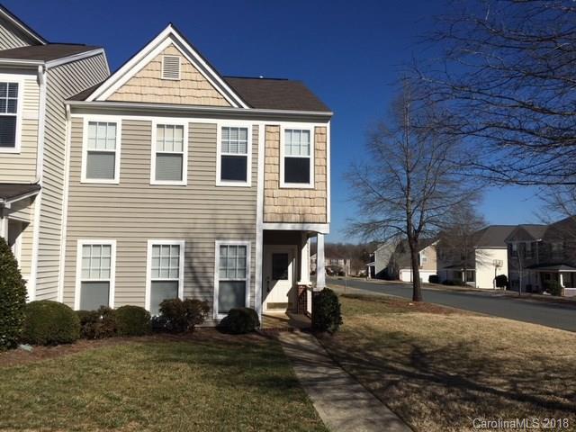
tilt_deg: +6.8
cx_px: 288
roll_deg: -2.2
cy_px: 216
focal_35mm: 29
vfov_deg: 48.2
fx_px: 483
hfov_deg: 61.7
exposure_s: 1/4274
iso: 25
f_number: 2.2
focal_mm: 4.15
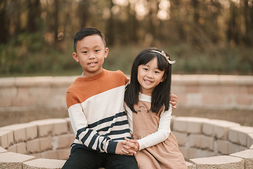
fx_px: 605
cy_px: 85
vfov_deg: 15.9
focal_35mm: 86
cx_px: 127
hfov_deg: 23.6
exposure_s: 1/500
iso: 160
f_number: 2
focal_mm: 85
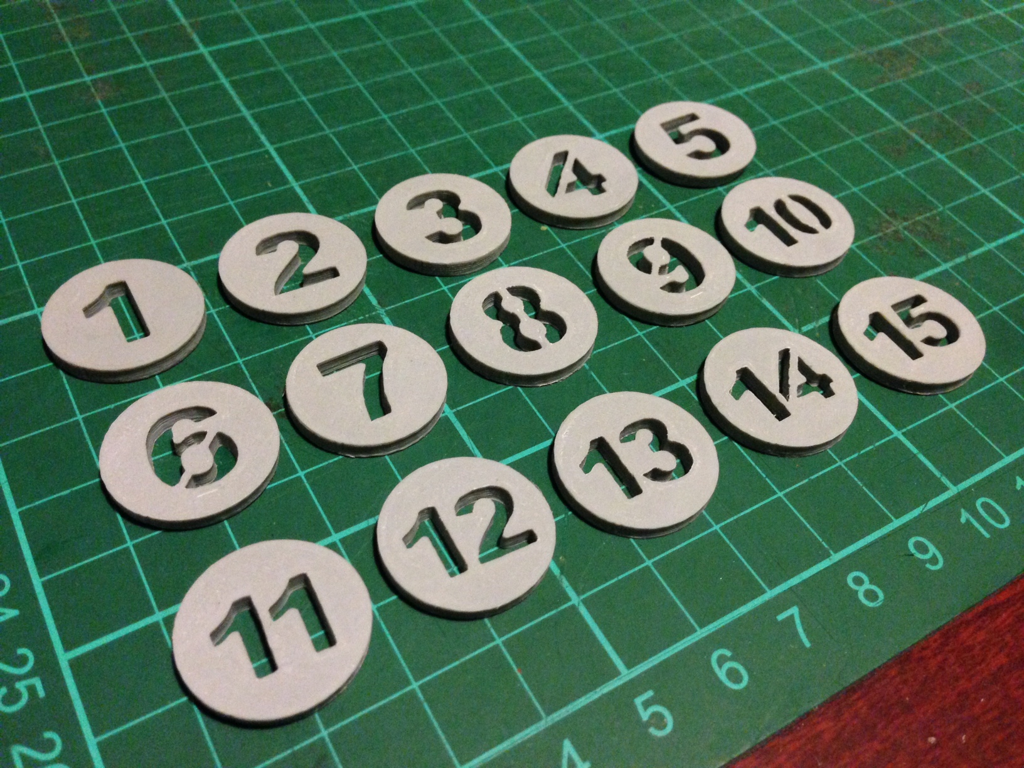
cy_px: 384
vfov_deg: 42.9
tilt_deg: -50.1
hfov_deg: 55.4
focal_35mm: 33
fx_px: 976
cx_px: 512
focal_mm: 4.12
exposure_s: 1/15
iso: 400
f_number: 2.4
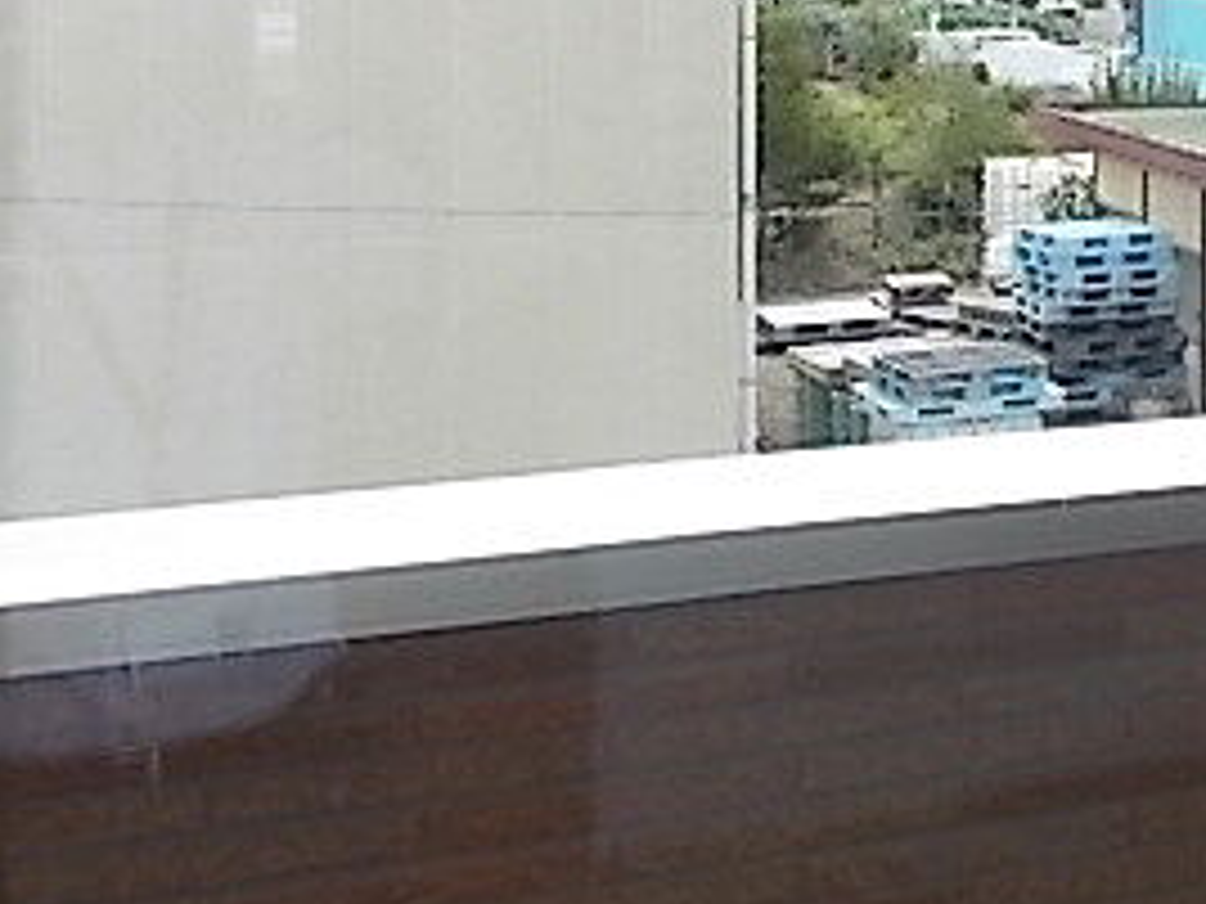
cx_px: 1287
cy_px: -18
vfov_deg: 22.6
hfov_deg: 28.6
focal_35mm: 62
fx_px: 2160
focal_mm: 4.6
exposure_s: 1/250
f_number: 3.2
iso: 80
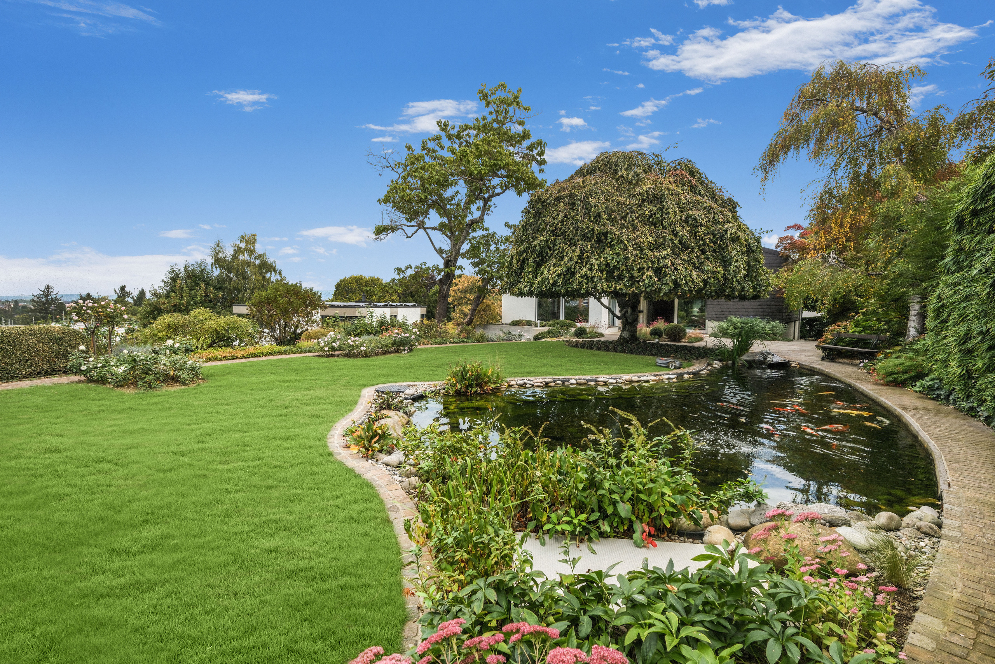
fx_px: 415
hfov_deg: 100.4
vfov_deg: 77.3
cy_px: 332
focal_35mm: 15
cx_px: 498
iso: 125
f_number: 5
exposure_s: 1/180
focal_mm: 10
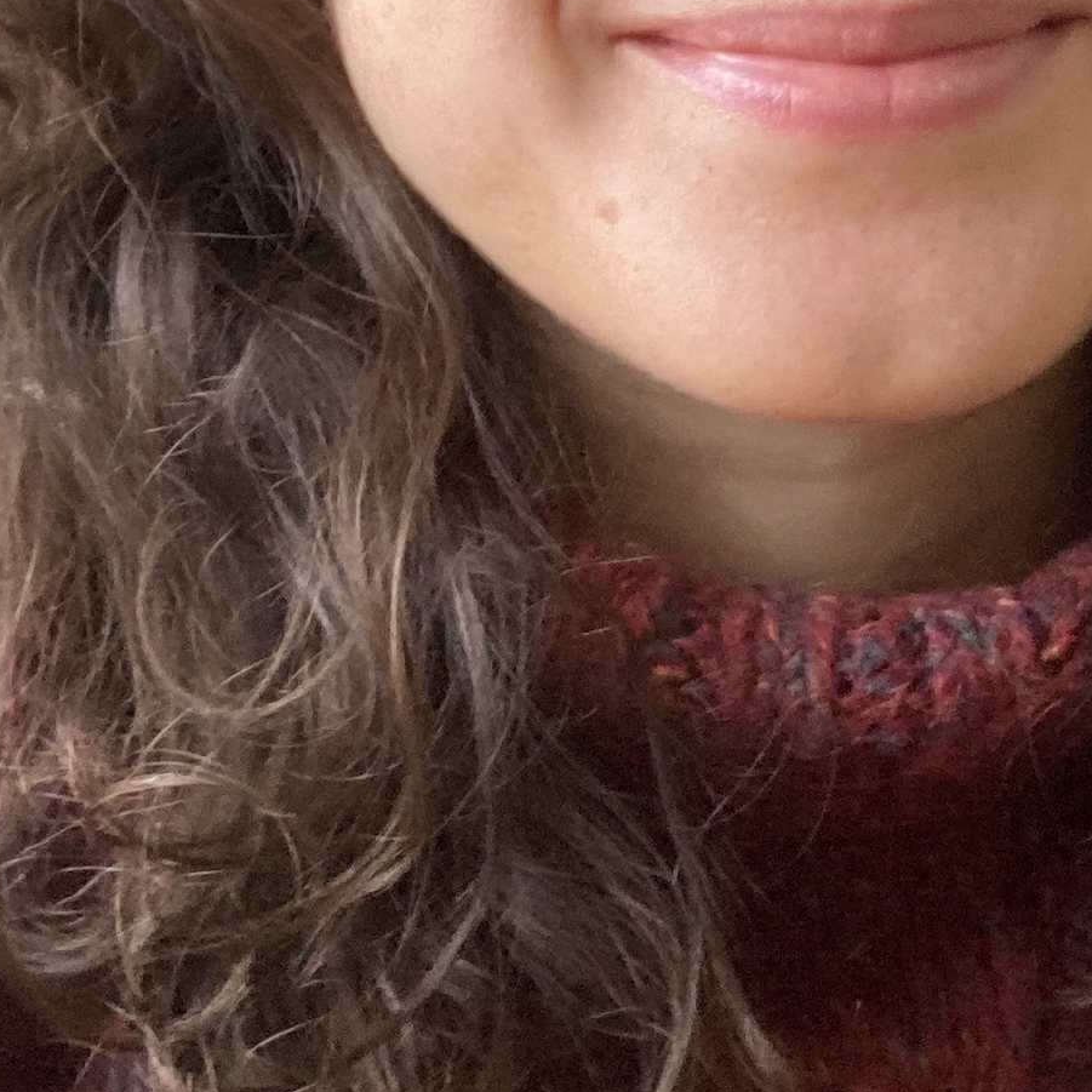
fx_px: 3462
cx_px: 1025
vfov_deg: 17.6
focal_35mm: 97
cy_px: 68
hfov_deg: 17.6
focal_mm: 2.87
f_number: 2.2
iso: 125
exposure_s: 1/50
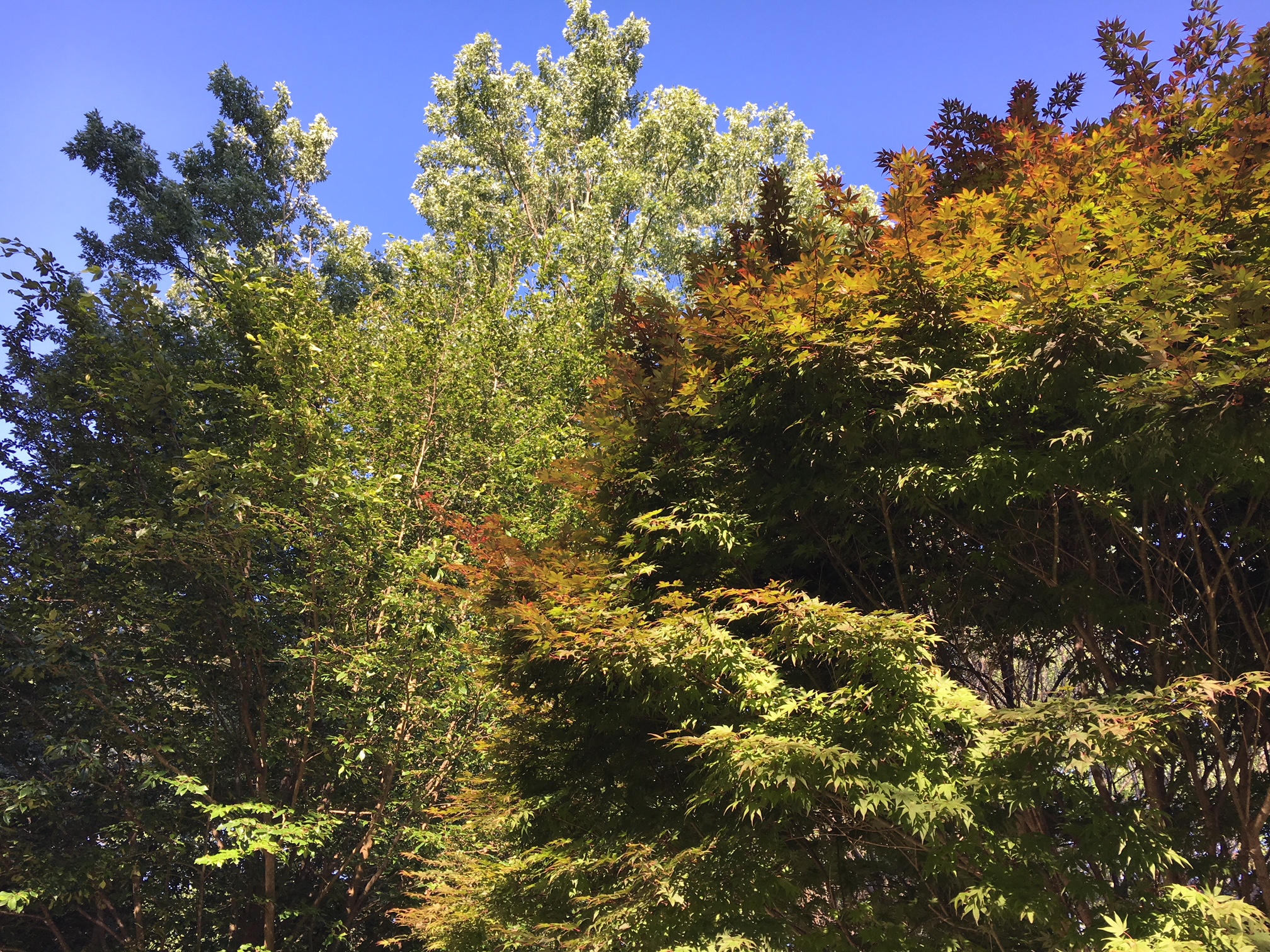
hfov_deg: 61.7
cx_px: 635
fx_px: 1064
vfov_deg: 48.2
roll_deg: -7.1
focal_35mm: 29
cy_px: 476
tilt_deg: +32.8
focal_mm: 4.15
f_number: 2.2
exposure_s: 1/251
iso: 25
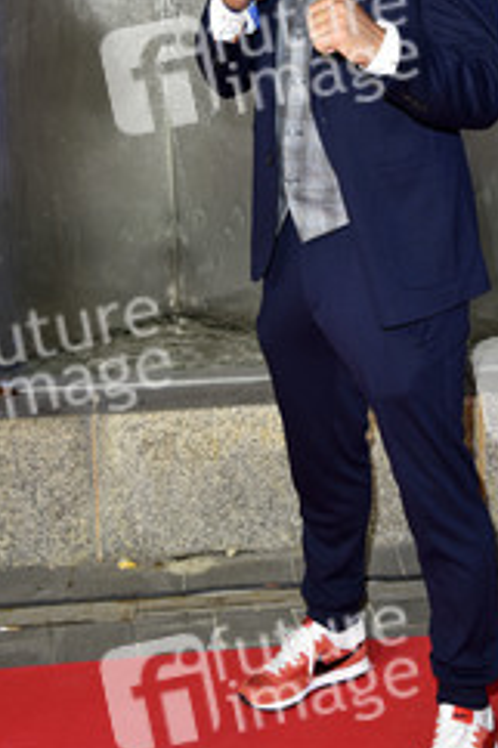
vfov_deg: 30.2
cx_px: 350
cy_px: 216
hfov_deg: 20.5
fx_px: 1371
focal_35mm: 66
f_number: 5.6
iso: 800
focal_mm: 40
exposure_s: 1/125
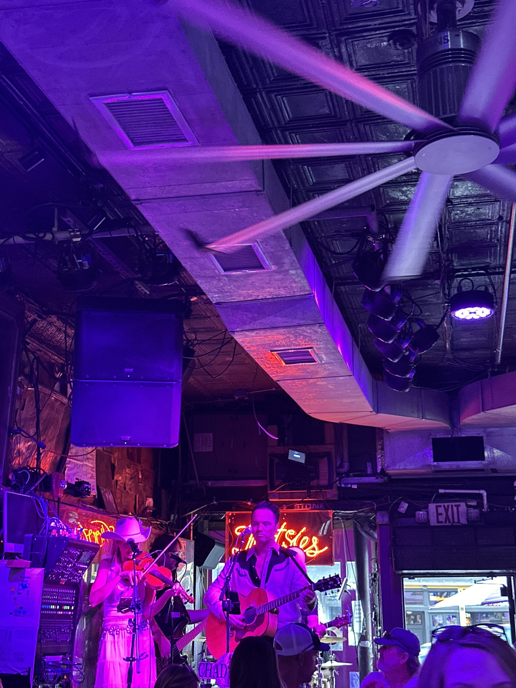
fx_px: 954
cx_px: 258
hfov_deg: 30.3
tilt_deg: +16.9
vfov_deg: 39.7
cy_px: 344
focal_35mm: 48
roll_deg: -1.2
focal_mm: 6.86
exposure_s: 1/25
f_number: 1.78
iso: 400
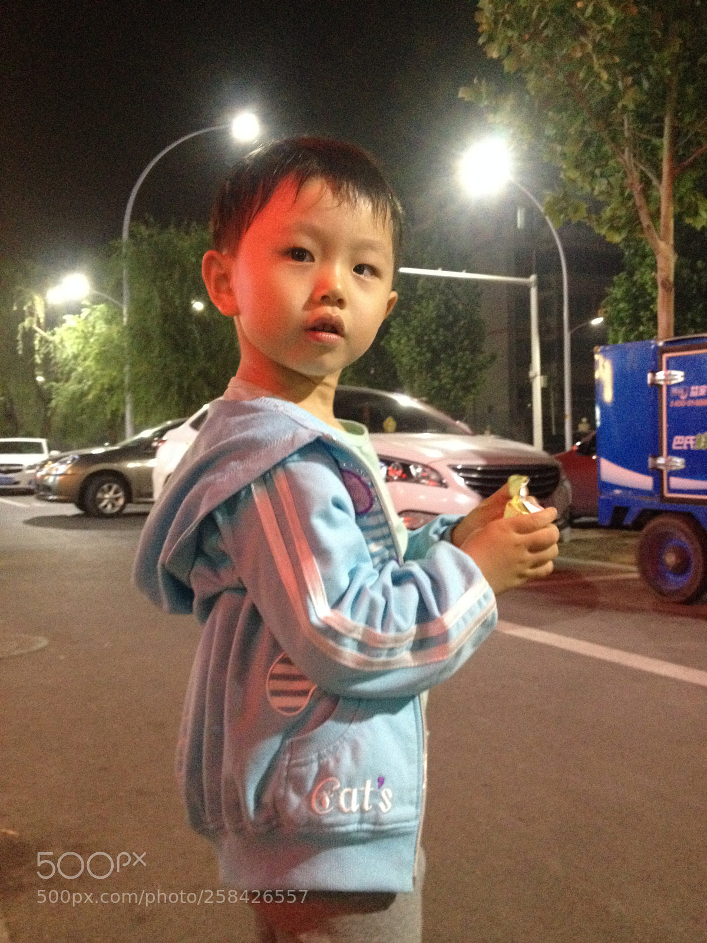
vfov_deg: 52.6
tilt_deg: -1.7
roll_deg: +1.4
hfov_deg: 40.7
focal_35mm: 35
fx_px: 953
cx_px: 354
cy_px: 472
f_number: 2.4
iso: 500
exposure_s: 1/15
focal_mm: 4.28
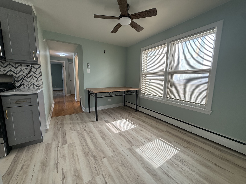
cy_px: 92
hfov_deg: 102.1
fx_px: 99
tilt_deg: -7.3
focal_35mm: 14
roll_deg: -0.9
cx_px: 123
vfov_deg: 85.7
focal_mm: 2.22
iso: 80
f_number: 2.2
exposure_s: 1/120
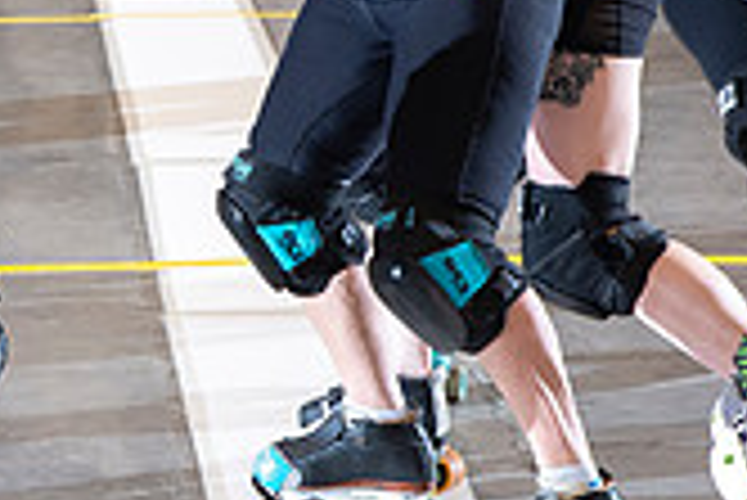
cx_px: 63
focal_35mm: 217
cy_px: 155
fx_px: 4507
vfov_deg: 6.3
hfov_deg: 9.4
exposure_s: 1/160
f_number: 5.6
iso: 640
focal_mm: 62
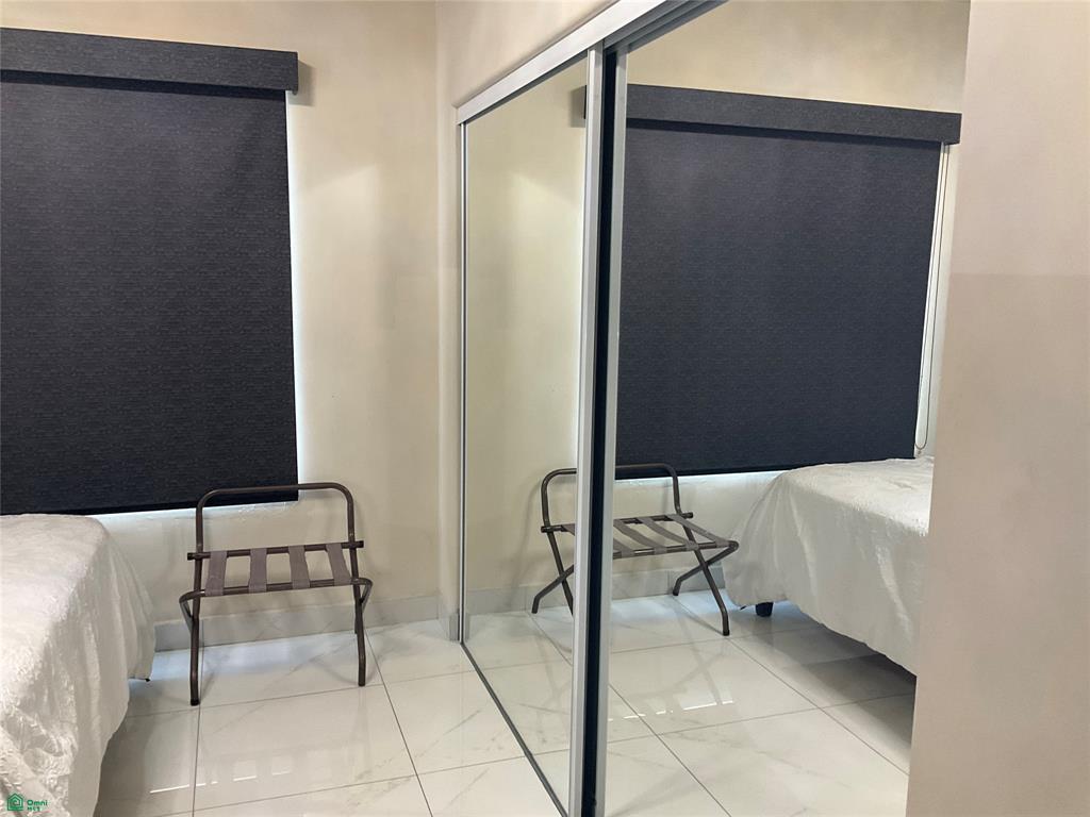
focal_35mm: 29
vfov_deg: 48.2
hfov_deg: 61.7
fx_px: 913
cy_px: 408
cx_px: 545
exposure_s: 1/60
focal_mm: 3
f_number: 1.8
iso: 160
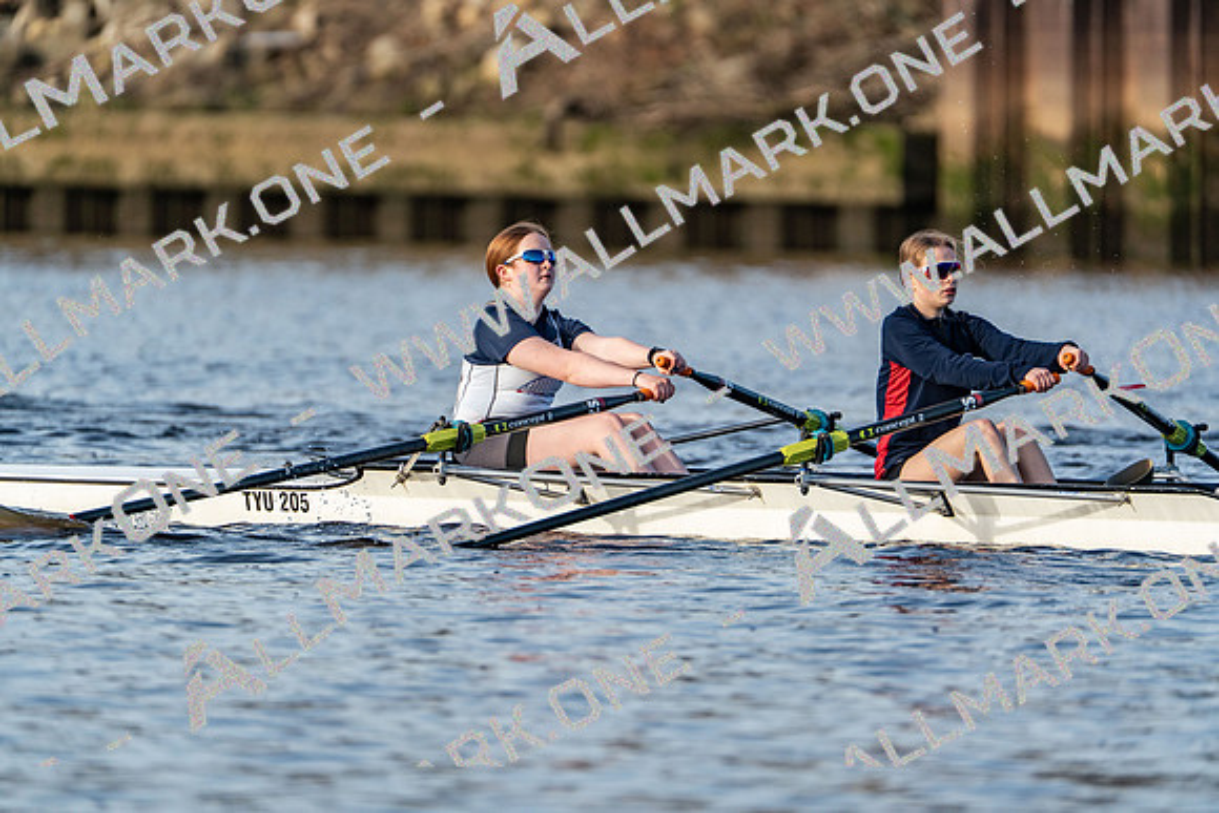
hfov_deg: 3.4
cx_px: 610
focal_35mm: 600
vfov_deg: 2.3
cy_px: 406
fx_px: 20320
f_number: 6.3
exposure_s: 1/2000
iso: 1000
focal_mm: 600
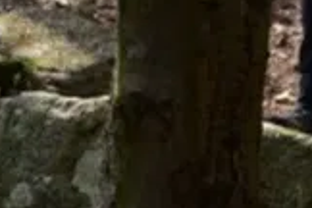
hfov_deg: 8.0
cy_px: -17
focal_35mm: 222
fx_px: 1924
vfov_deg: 6.2
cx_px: -614
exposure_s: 1/1000
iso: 800
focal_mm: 30
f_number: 7.1
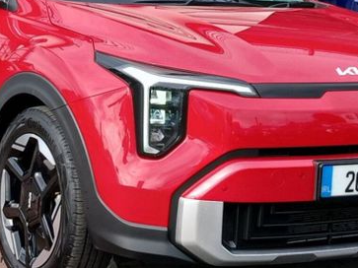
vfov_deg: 33.2
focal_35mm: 43
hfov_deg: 43.5
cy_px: 82
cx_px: 132
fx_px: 445
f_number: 1.8
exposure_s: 1/309
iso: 20
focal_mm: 3.98
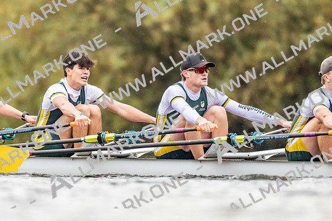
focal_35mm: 900
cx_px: 166
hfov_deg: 2.3
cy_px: 110
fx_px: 8295
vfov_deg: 1.5
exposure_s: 1/2500
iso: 4500
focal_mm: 600
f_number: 4
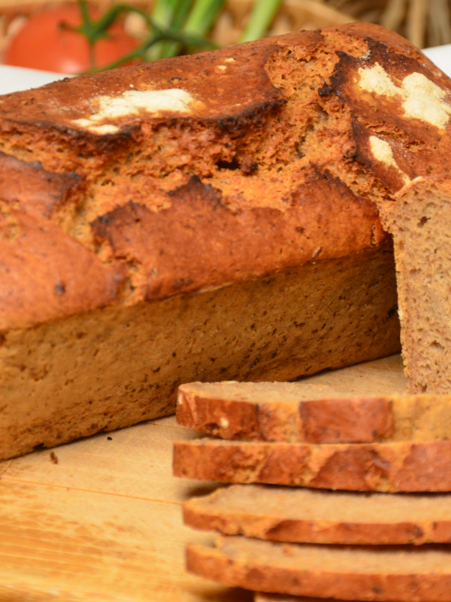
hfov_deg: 5.9
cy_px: 300
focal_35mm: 253
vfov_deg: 7.8
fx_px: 4395
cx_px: 313
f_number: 5.6
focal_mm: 116
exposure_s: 1/5
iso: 800
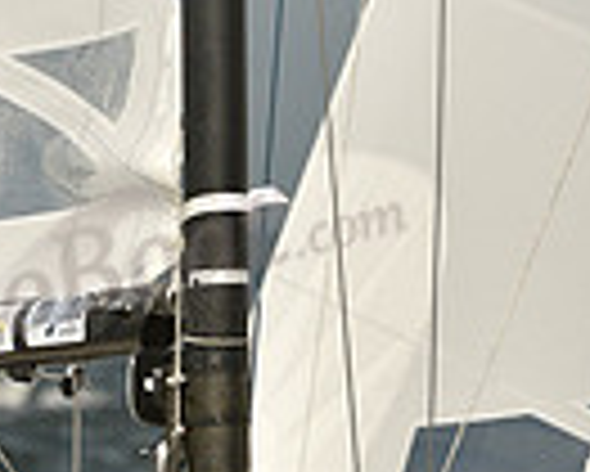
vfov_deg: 1.5
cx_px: -459
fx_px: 18209
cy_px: 578
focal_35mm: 1042
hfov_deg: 1.9
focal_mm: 250
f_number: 9
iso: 320
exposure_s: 1/1600
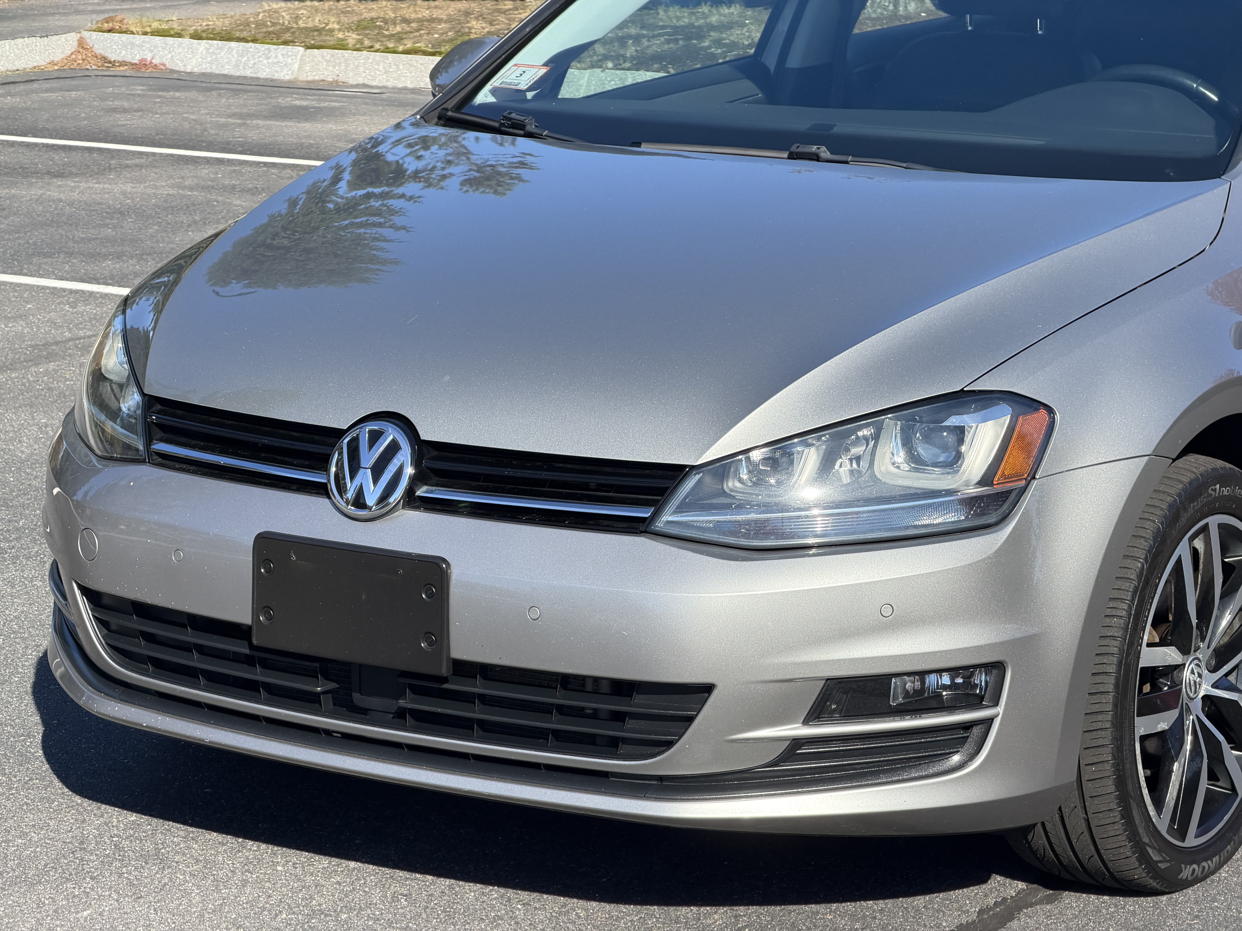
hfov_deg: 19.6
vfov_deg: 14.8
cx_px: 621
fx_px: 3588
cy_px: 466
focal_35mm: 100
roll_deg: +1.3
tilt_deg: -12.1
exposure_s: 1/638
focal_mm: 16.89
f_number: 2.8
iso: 50
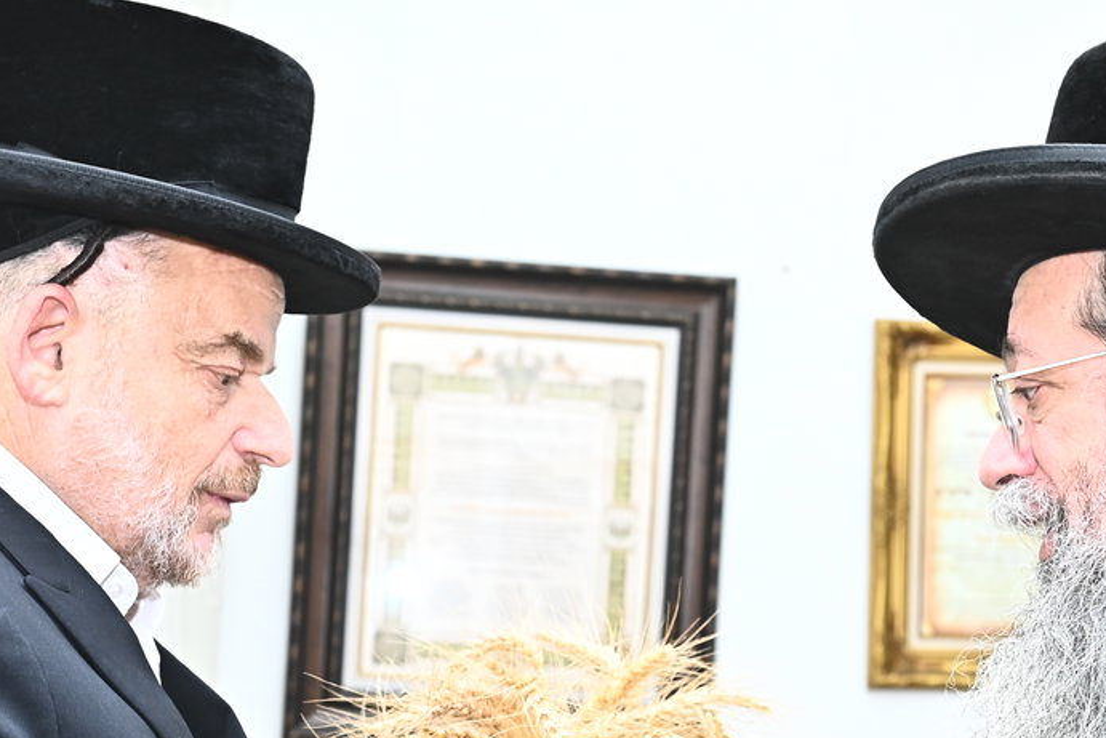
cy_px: 644
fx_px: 2489
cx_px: 632
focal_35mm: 81
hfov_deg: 25.0
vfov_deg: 16.7
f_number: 4.5
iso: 1000
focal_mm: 40
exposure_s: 1/160
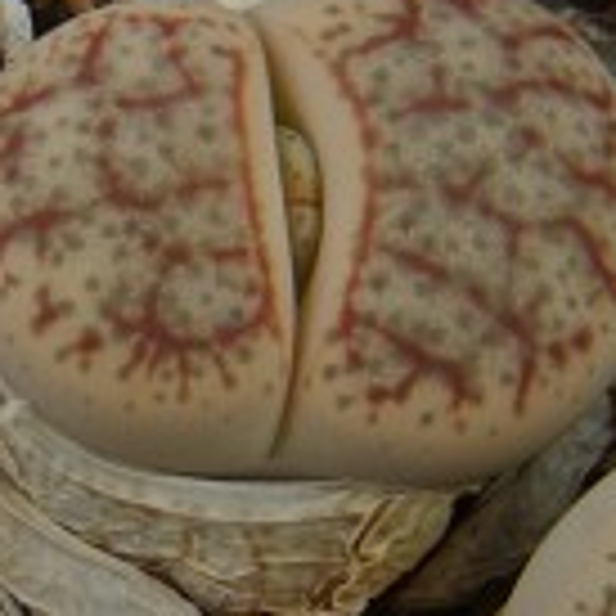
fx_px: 6563
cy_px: 470
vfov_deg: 5.4
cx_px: -49
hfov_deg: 5.4
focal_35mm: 326
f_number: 38
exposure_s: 1
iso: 100
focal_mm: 70
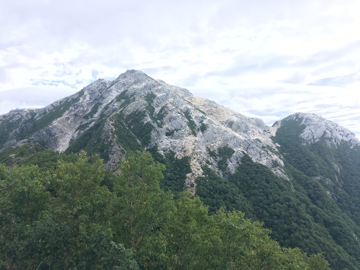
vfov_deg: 48.2
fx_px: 302
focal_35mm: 29
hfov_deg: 61.7
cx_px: 180
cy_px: 135
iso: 25
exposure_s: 1/330
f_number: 2.2
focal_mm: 4.15
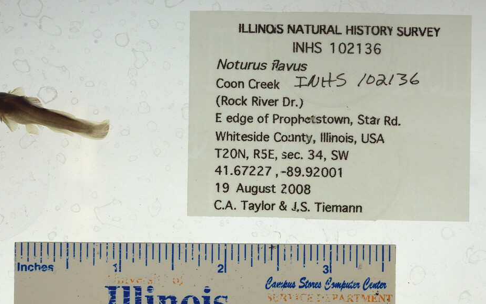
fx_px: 1047
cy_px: 191
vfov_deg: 16.5
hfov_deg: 26.1
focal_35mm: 79
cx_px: 210
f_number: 10
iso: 100
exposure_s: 1/200
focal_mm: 60
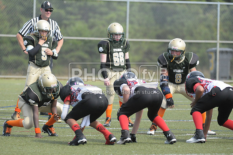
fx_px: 2327
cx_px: 116
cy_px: 78
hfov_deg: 5.7
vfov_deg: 3.8
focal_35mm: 360
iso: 1600
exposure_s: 1/5000
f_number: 4
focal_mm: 240
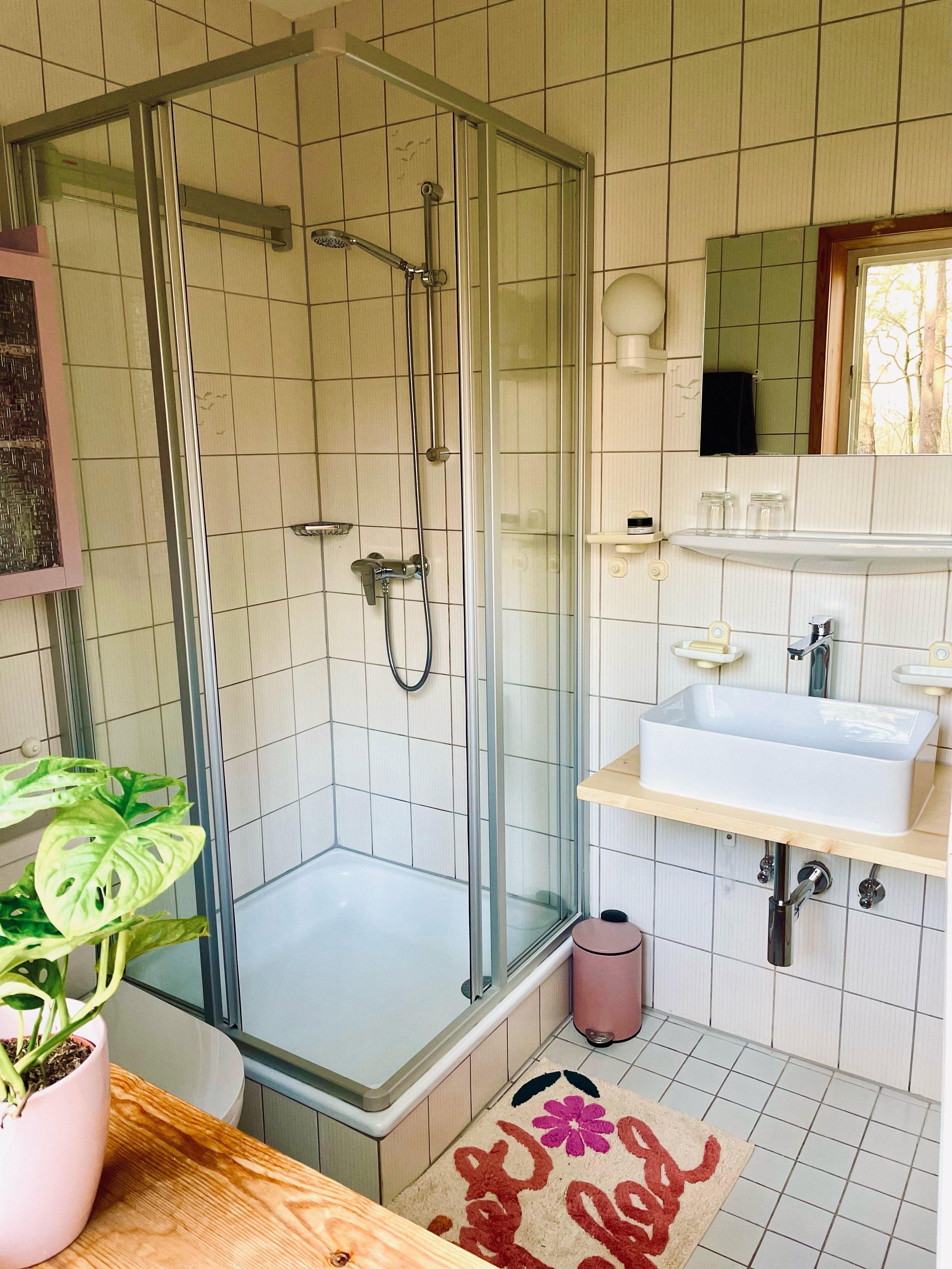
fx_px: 953
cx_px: 476
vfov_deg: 67.3
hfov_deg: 53.1
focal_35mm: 26
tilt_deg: -11.3
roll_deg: +0.8
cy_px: 634
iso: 125
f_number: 1.6
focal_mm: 4.2
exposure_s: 1/60
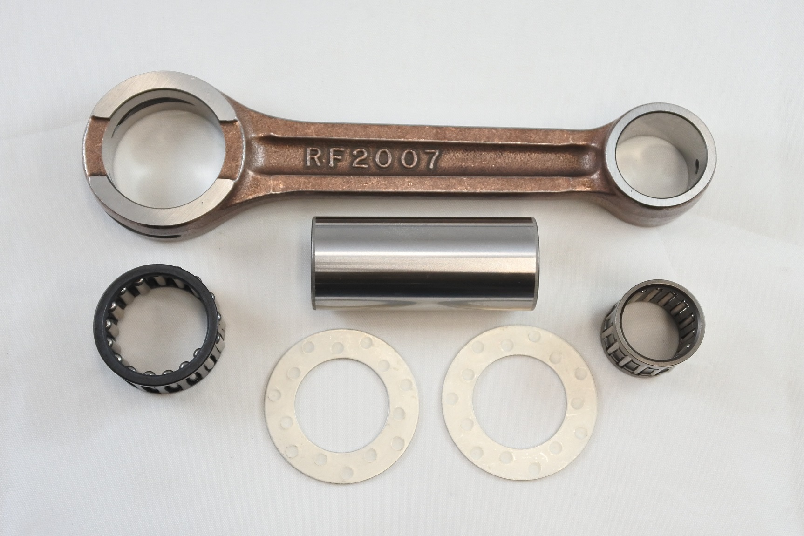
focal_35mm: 47
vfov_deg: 28.7
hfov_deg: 41.9
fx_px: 1050
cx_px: 402
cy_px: 268
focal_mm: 17.6
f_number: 4.5
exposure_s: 1/125
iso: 450
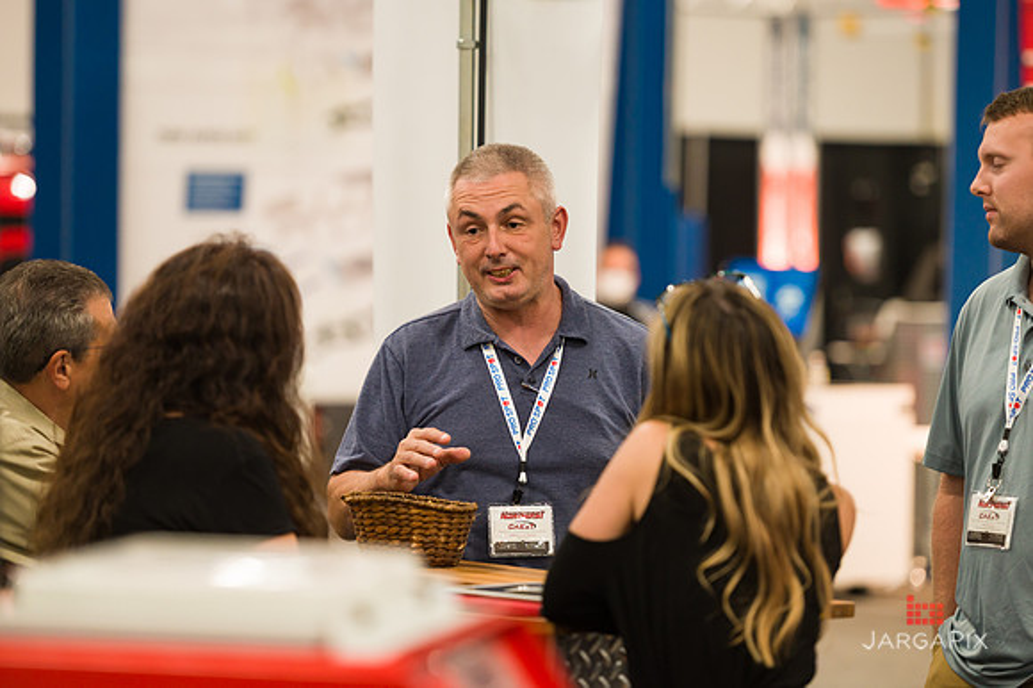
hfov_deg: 12.5
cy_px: 344
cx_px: 516
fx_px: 4732
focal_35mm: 165
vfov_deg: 8.3
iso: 1600
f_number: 3.2
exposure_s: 1/200
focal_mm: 165
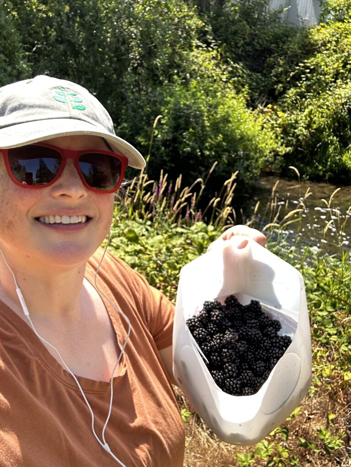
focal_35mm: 30
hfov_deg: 46.8
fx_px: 406
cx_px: 176
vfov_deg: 60.0
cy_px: 234
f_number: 1.9
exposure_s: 1/148
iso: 20
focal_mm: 2.69
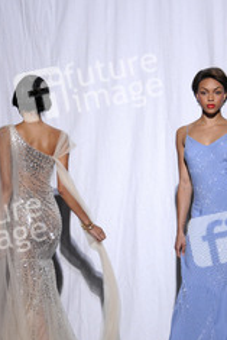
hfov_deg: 9.3
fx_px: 1398
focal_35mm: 148
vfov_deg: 13.9
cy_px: 161
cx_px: 131
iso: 1000
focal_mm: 58
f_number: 5.6
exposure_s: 1/320
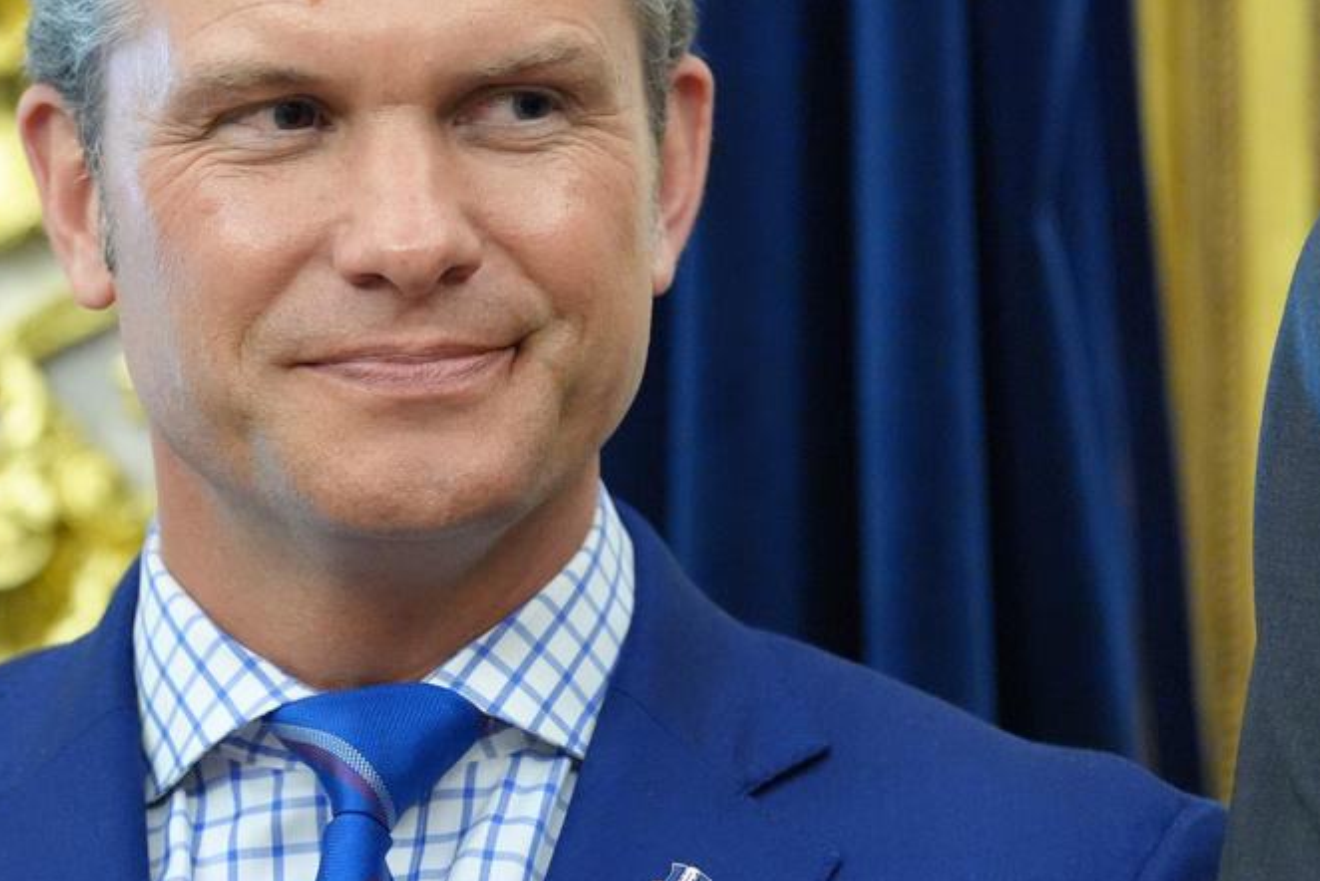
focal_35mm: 464
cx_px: 520
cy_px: 295
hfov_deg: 4.4
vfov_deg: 3.0
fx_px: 17020
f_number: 2.8
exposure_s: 1/160
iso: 5000
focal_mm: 200
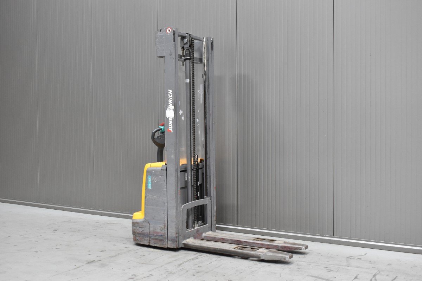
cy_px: 140
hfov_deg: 46.4
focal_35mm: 42
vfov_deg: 31.9
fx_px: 492
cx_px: 211
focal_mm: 28
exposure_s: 1/30
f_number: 5.6
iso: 1250
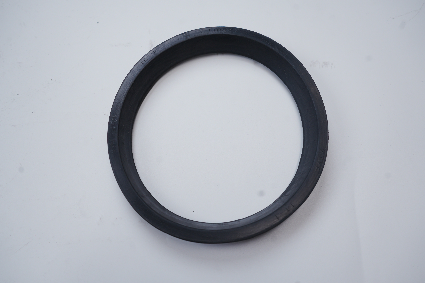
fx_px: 413
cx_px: 212
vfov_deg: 37.9
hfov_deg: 54.4
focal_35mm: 35
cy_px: 142
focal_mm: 35
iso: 125
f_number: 5.6
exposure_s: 1/90
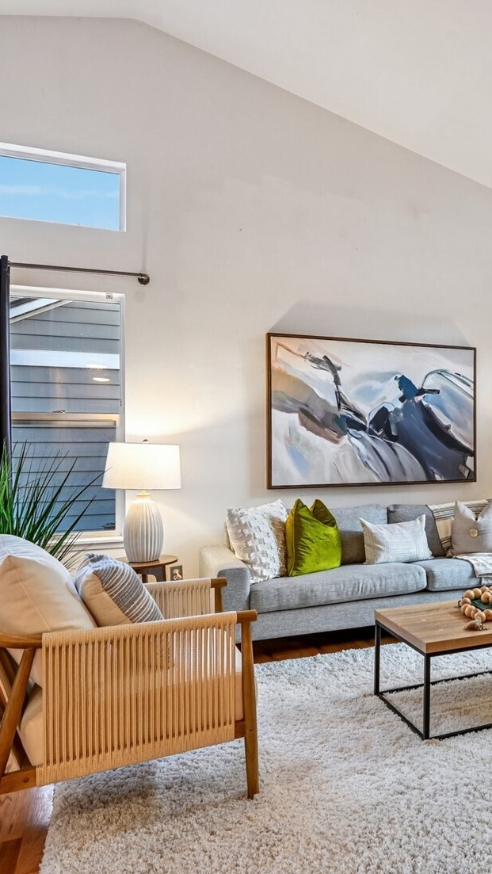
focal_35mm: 29
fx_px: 672
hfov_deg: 36.1
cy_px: 435
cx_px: 496
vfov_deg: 66.1
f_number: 8
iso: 400
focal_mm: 18
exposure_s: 1/10
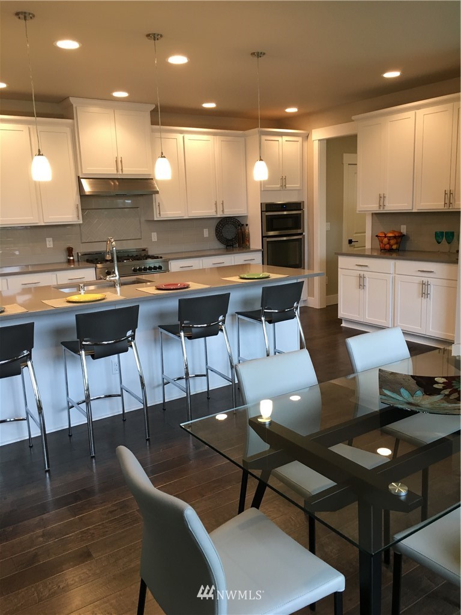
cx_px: 230
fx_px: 515
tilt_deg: -10.2
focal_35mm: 29
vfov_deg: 61.7
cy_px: 308
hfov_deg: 48.2
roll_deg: +3.6
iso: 100
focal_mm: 4.15
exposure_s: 1/30
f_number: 2.2
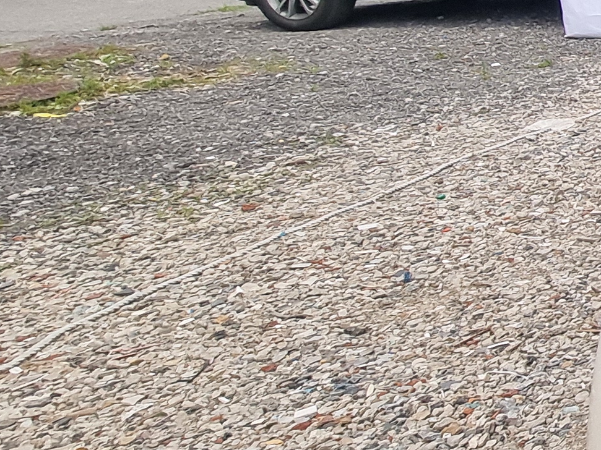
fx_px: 937
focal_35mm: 54
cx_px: 1170
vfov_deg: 25.2
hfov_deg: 20.0
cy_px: -38
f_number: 2.2
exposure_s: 1/1644
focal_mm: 2.2
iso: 50
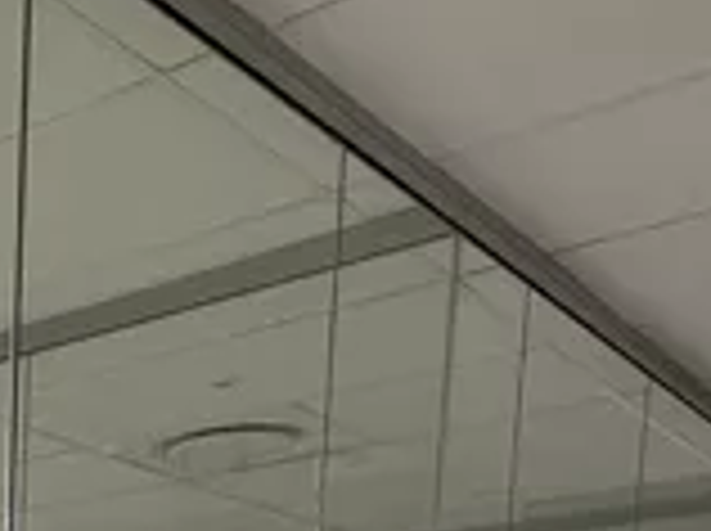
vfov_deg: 16.2
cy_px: 1044
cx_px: -364
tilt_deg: -8.2
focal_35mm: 71
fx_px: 1456
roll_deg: -0.1
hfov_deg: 22.4
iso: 40
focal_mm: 2.22
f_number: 2.2
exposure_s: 1/100
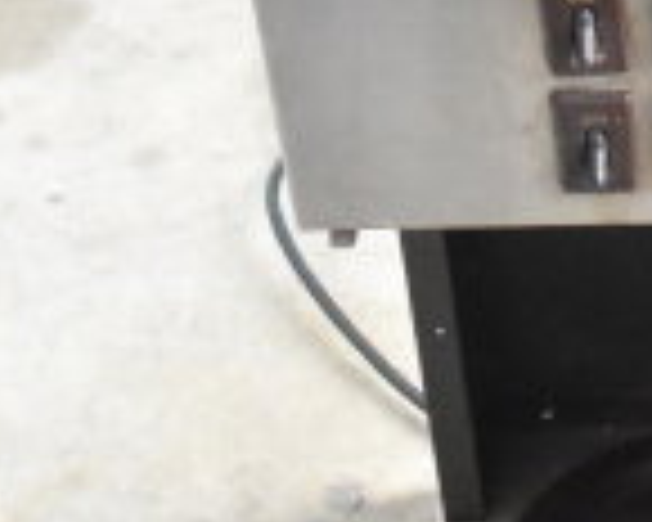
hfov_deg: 11.4
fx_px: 2972
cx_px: 1246
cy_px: 182
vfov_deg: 10.0
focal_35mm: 154
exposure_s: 1/200
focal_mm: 26
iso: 6400
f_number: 7.1
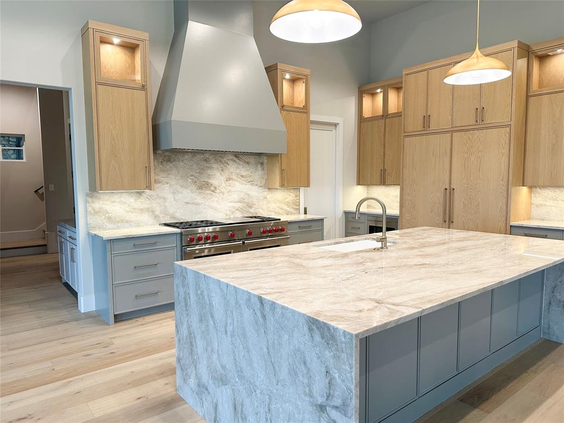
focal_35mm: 24
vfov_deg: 56.8
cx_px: 282
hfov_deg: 71.6
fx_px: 391
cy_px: 212
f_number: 1.78
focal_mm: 6.86
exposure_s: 1/120
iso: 200
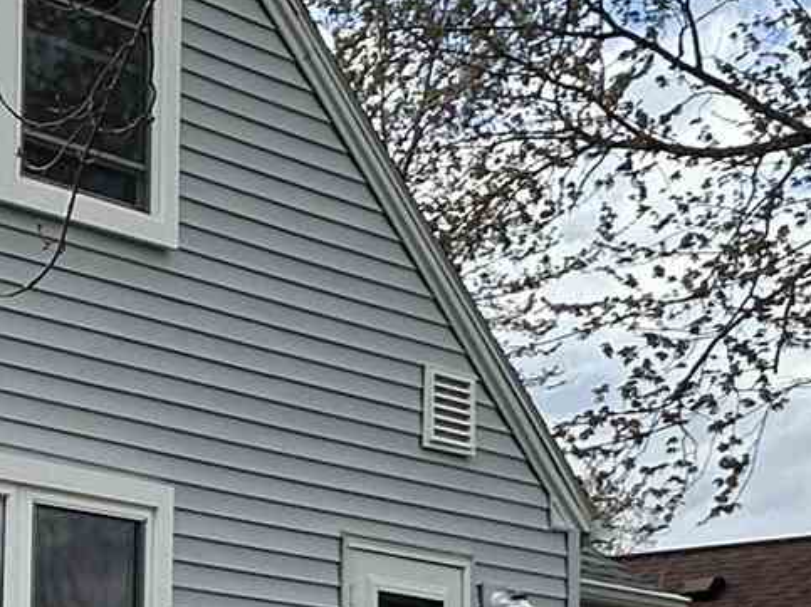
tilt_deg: +4.3
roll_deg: -2.0
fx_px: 2085
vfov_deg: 15.9
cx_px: -604
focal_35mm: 89
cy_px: 734
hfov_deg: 18.0
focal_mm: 2.22
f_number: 2.2
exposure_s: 1/1043
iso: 40
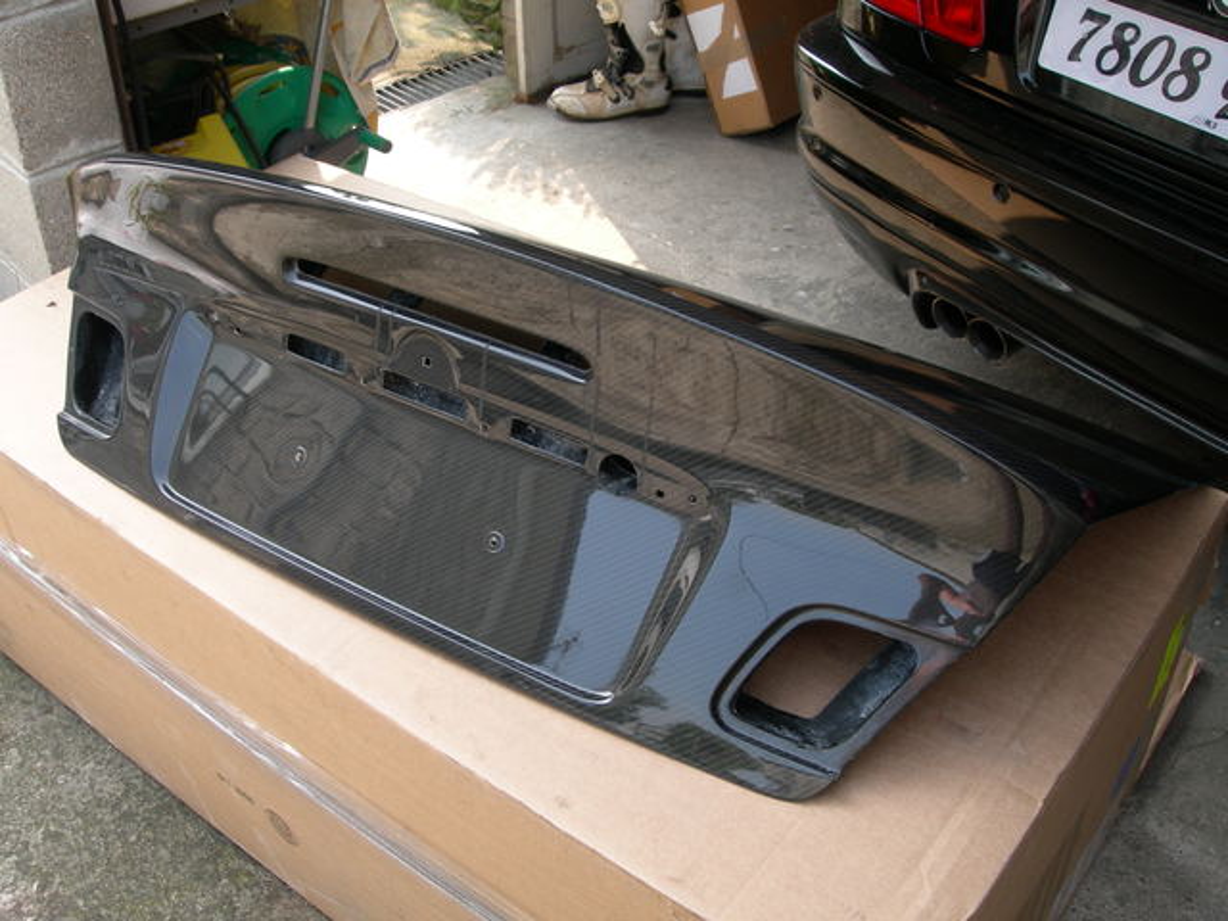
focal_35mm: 38
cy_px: 460
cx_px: 614
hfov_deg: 49.0
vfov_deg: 37.7
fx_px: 1348
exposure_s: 1/83.8
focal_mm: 7.8
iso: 50
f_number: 4.8
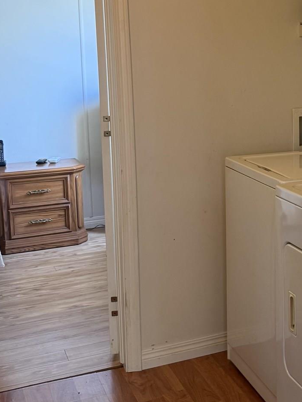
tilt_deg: -6.0
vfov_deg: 32.3
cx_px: 355
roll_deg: +0.1
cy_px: 122
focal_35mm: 59
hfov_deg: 22.9
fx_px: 686
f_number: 1.78
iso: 250
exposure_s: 1/60
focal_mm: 6.76
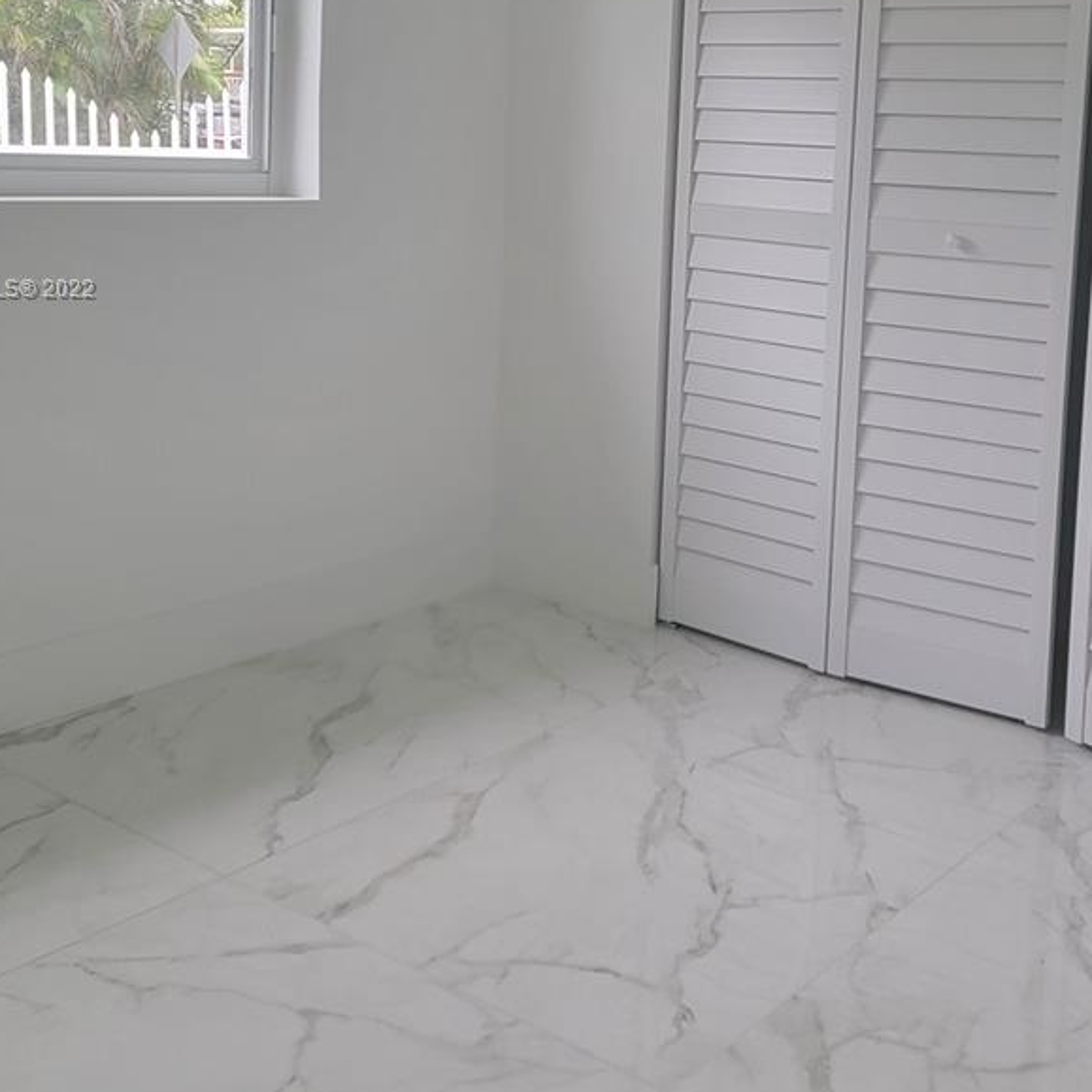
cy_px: 290
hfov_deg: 38.3
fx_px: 1570
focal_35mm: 44
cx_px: 598
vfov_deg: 37.5
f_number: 1.8
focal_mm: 6.7
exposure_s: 1/39
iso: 250
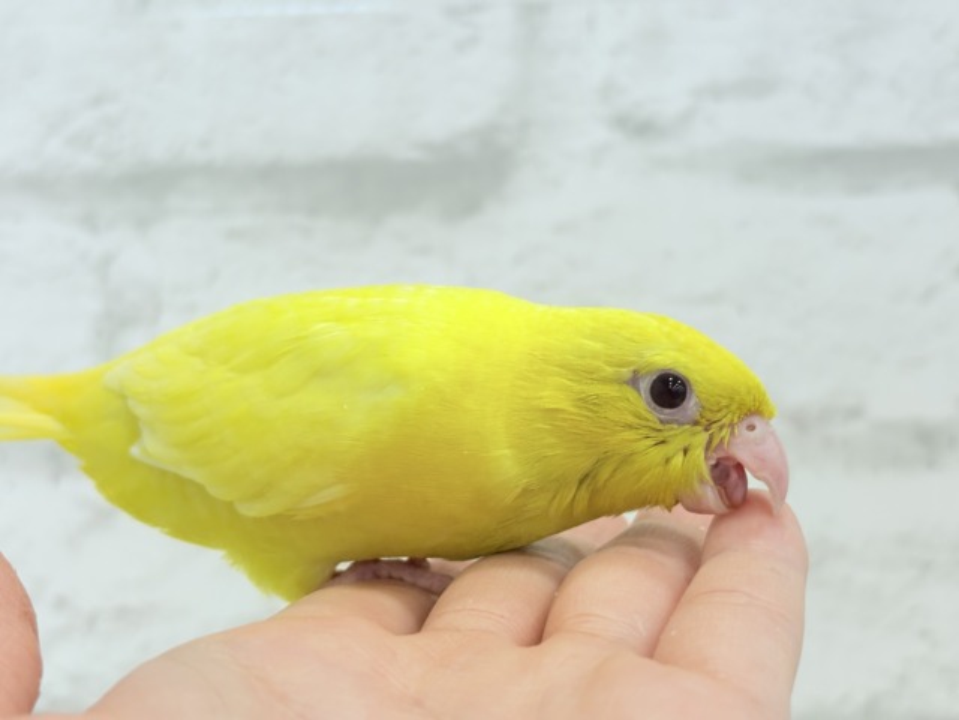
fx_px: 1441
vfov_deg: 28.0
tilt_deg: +1.8
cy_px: 360
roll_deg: +1.4
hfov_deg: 36.8
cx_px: 480
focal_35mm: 52
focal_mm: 5.96
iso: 64
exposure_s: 1/100
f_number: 1.6
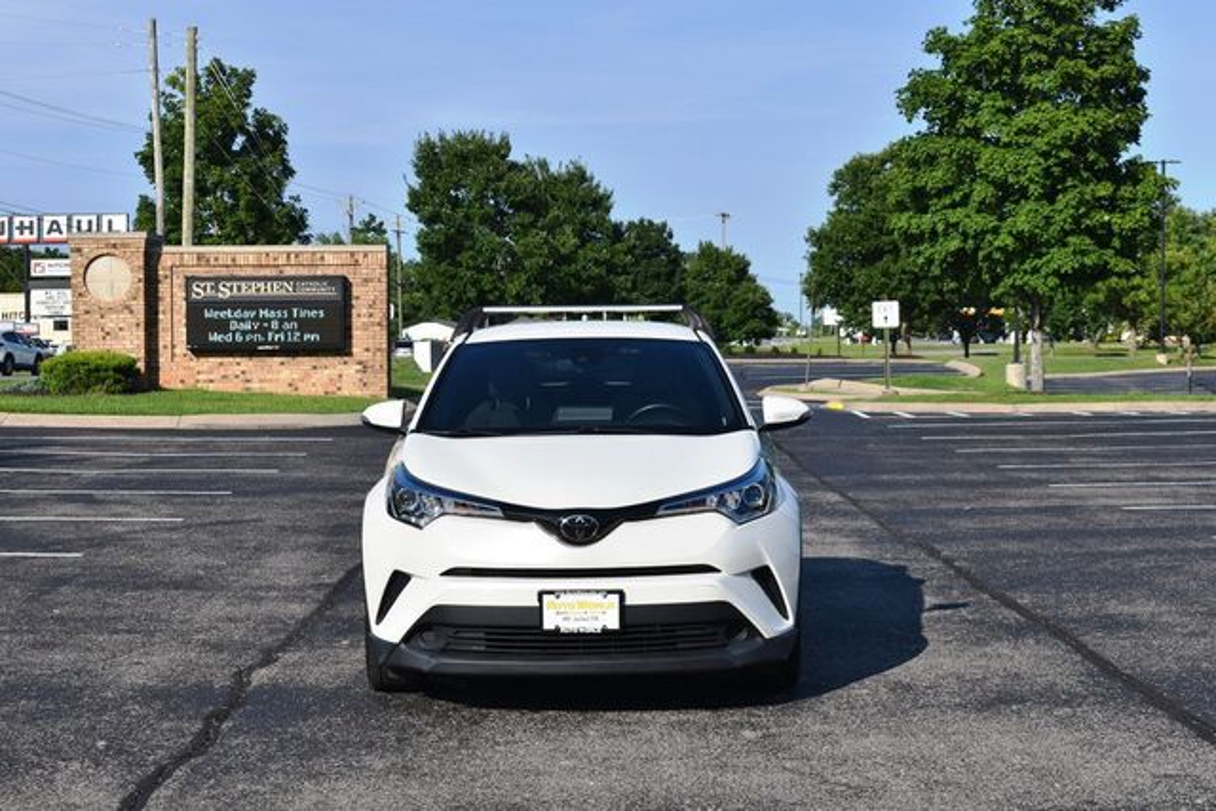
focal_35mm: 69
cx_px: 608
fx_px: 2331
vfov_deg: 19.7
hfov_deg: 29.2
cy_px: 406
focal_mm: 46
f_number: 10
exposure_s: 1/400
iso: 100
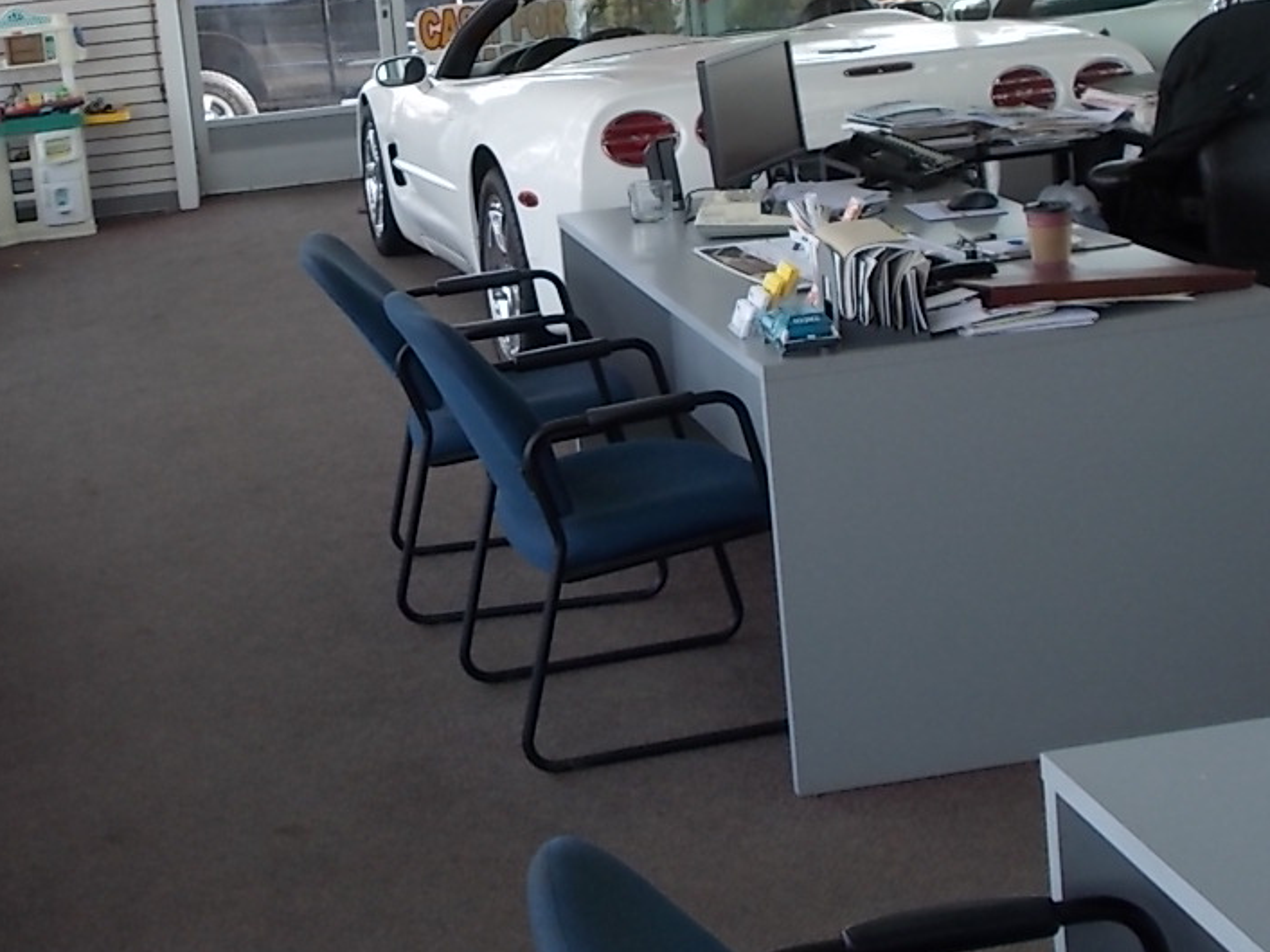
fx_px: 2494
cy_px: 250
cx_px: 478
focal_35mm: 68
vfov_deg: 21.4
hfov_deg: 28.5
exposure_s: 1/80
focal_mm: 5.3
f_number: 3.4
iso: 80
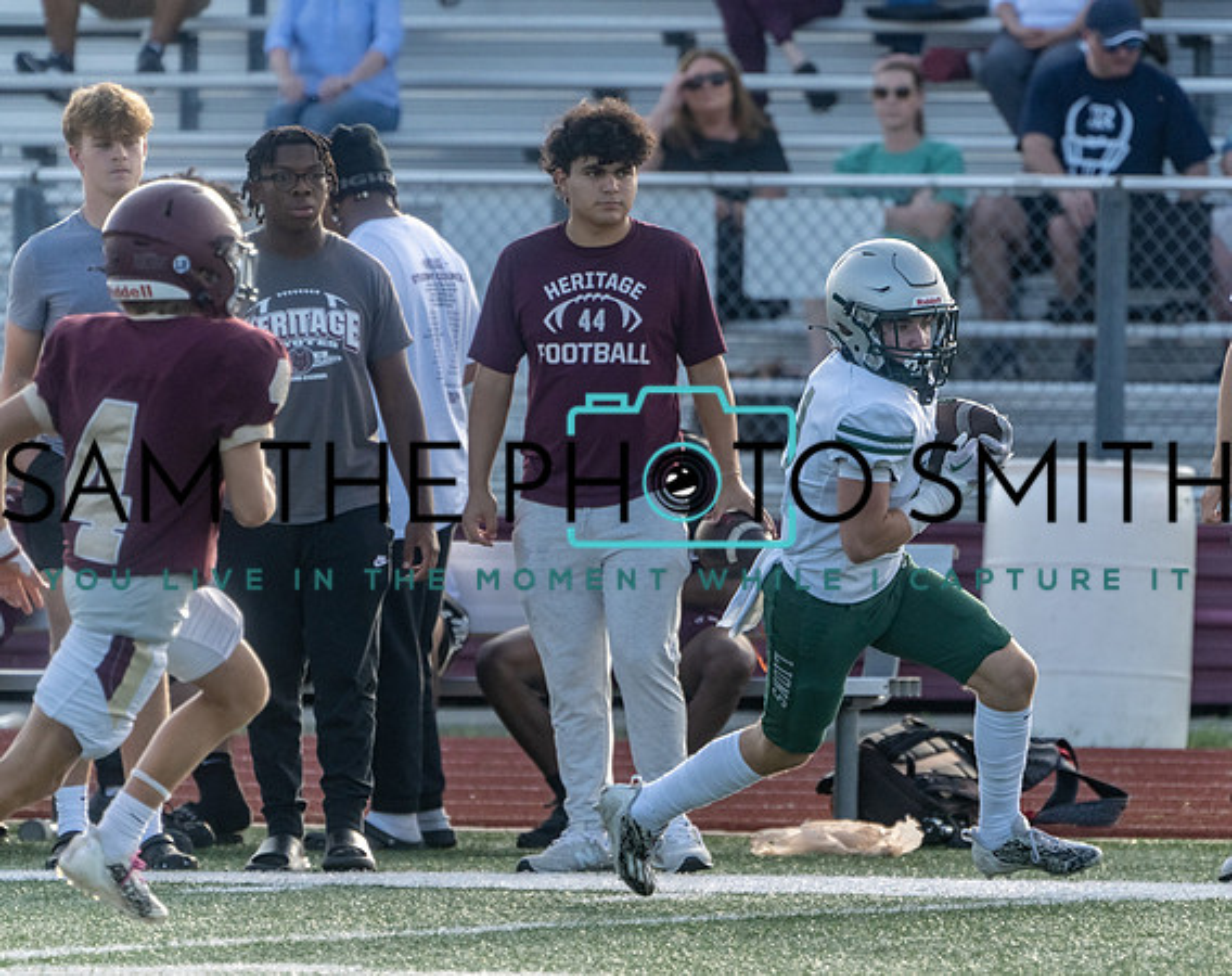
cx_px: 784
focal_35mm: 683
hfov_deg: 2.8
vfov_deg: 2.3
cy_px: 520
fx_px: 24803
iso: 1250
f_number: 8
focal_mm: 531
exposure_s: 1/1250
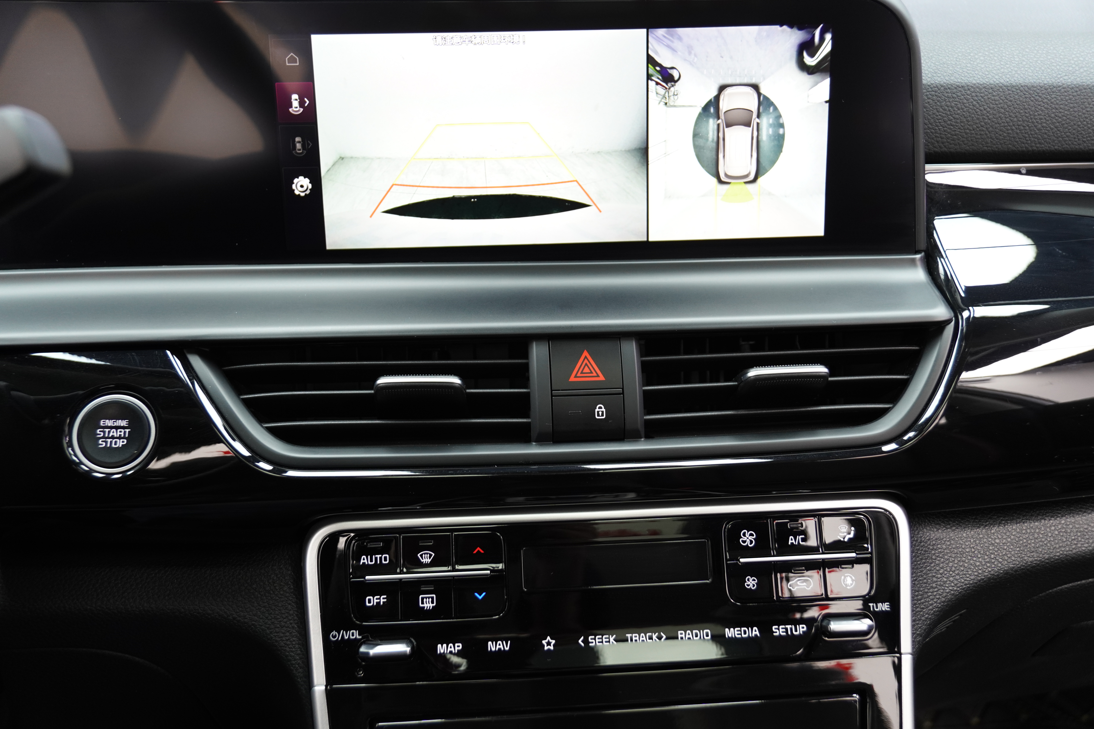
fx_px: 912
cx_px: 547
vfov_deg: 43.6
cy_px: 364
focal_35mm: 30
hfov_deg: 61.9
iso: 640
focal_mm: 20
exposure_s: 1/50
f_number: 2.8
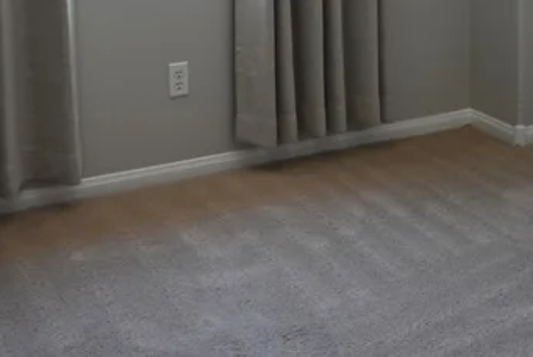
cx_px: 324
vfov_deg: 17.9
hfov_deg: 28.0
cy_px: -87
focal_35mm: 72
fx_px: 1067
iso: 450
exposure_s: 1/125
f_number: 4
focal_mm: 24
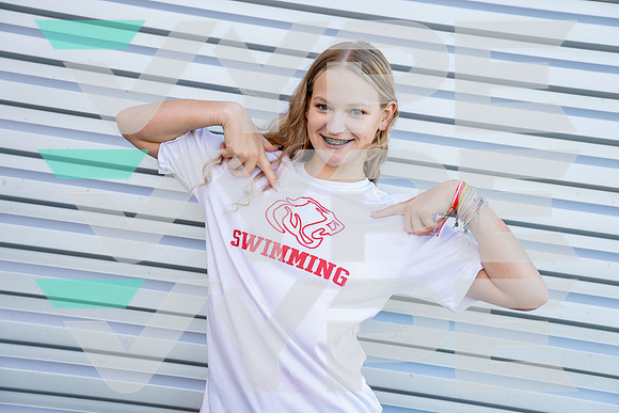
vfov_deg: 24.2
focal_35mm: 56
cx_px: 310
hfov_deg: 35.6
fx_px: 963
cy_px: 206
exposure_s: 1/125
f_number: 5
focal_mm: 56
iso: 250
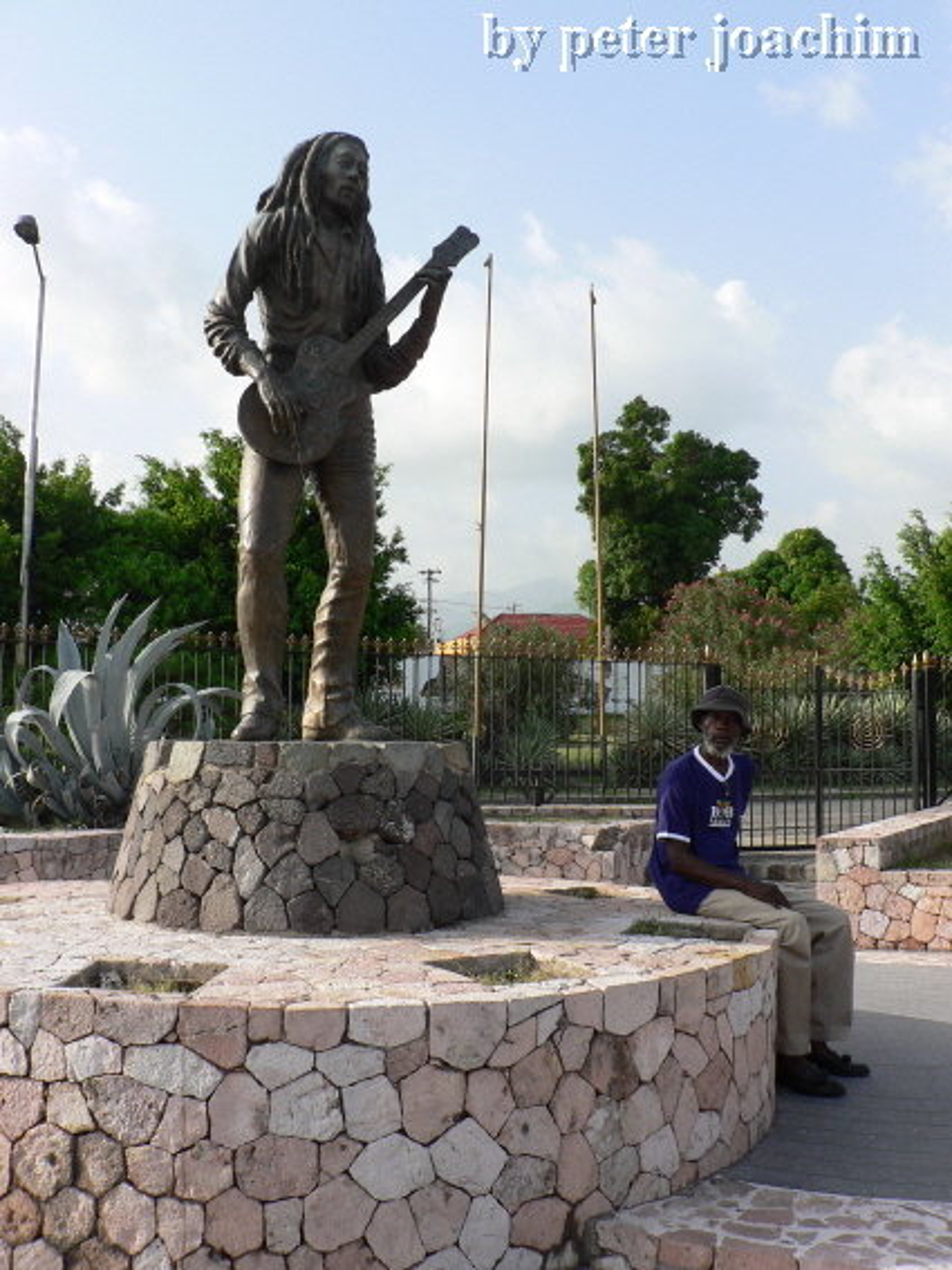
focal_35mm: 35
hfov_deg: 40.7
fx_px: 1284
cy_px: 635
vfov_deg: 52.6
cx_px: 476
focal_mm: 6
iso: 64
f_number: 4
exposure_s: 1/320
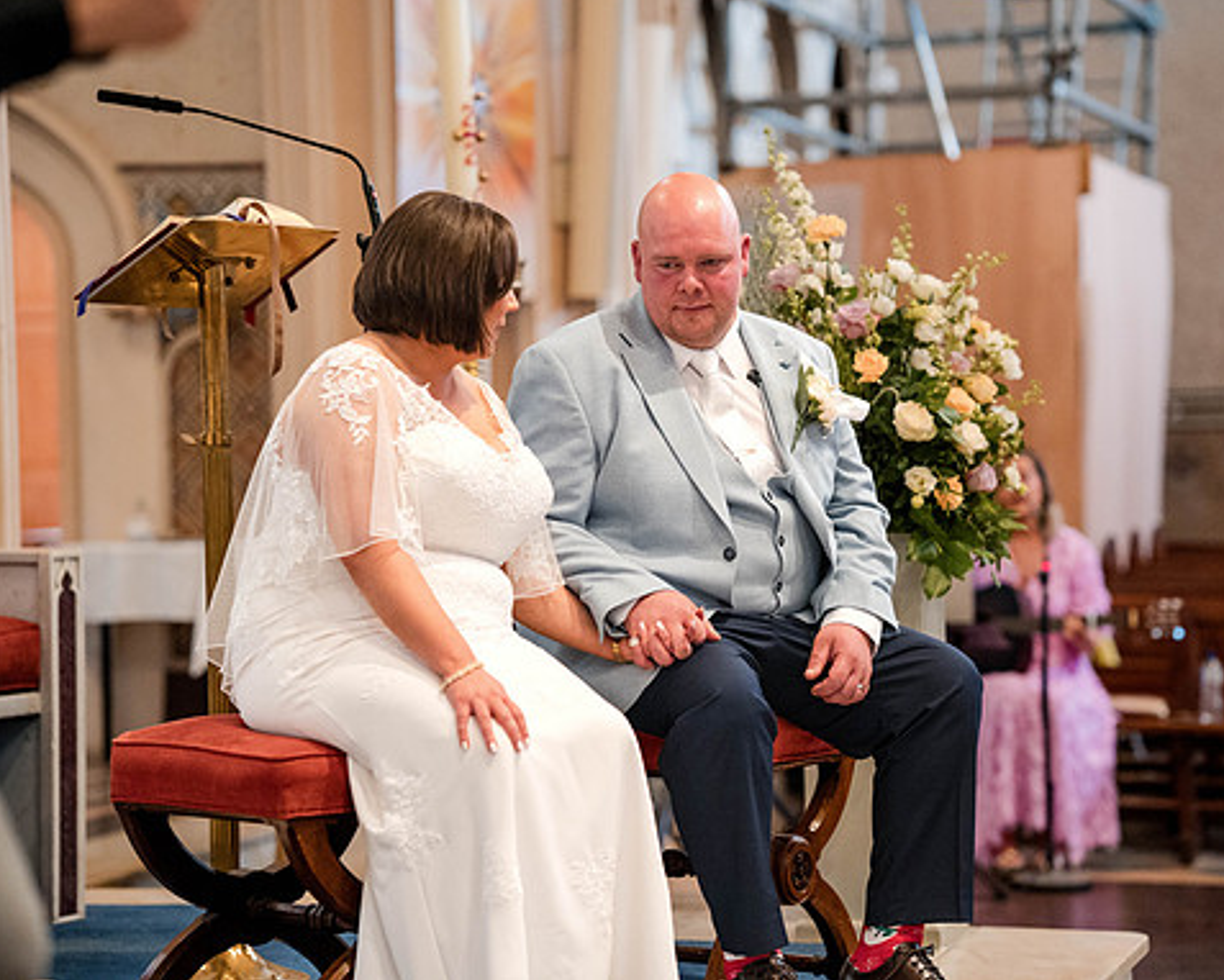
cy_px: 486
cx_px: 670
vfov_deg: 15.9
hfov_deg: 19.7
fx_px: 3515
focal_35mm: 97
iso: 6400
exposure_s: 1/500
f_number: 2.2
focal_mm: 85
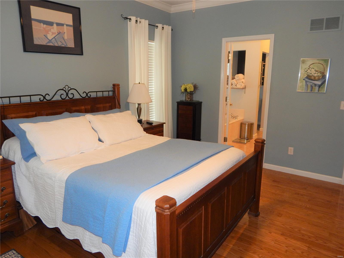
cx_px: 172
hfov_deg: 69.4
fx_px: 248
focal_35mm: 25
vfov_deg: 54.9
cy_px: 129
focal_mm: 4.5
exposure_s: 1/30
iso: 200
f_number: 3.1
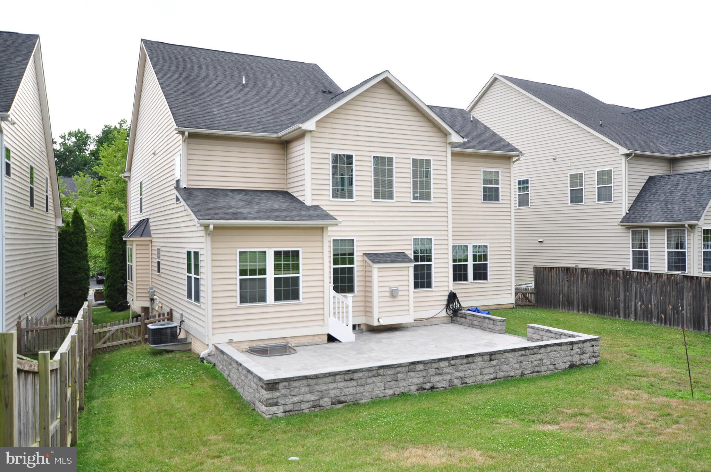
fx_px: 592
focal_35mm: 30
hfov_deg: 62.0
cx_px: 356
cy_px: 236
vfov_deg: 43.5
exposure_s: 1/200
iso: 200
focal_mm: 20
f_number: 3.5
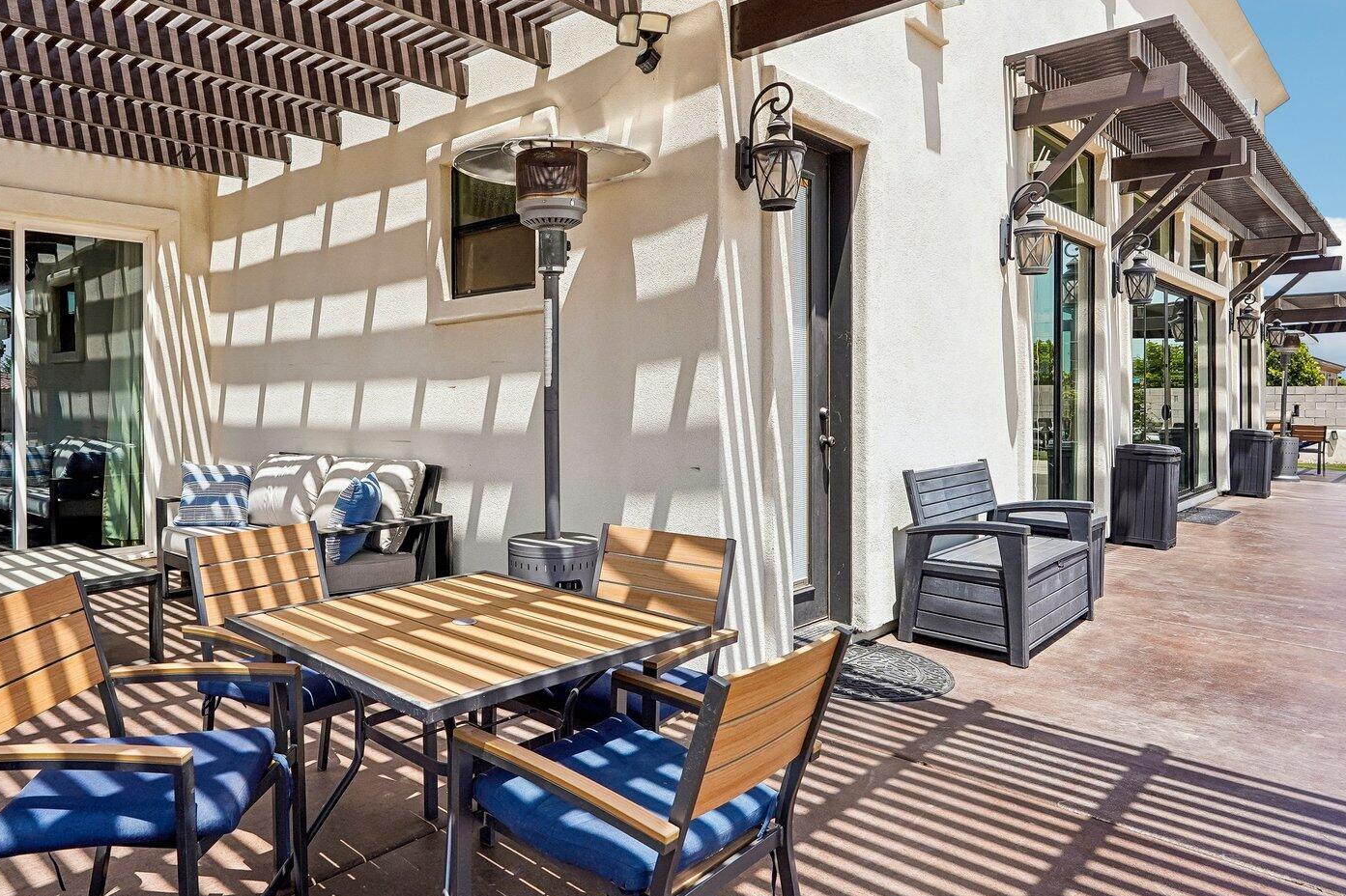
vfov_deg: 51.1
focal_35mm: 25
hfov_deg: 70.6
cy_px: 395
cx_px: 519
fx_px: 934
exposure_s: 1/640
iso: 400
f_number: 8
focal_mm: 17
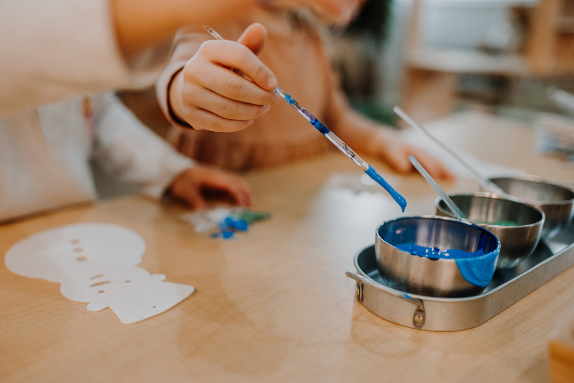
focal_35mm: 35
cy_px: 192
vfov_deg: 37.9
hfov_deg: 54.4
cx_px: 287
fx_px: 558
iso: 640
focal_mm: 35
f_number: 2.2
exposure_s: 1/160
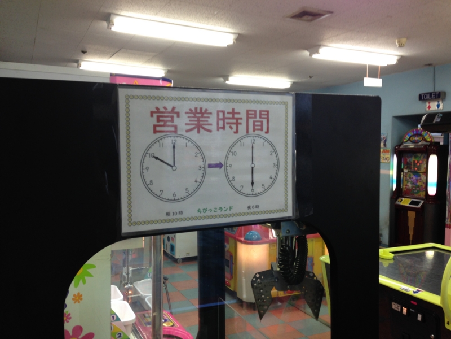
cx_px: 226
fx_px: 430
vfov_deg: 42.9
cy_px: 170
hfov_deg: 55.4
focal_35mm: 33
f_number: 2.4
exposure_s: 1/30
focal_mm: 4.12
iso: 50
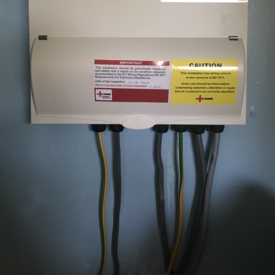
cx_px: 145
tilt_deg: -1.3
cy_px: 77
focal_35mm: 39
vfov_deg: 41.9
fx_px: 351
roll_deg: -0.3
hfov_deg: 42.8
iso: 50
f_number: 2.2
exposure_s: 1/17
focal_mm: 4.15
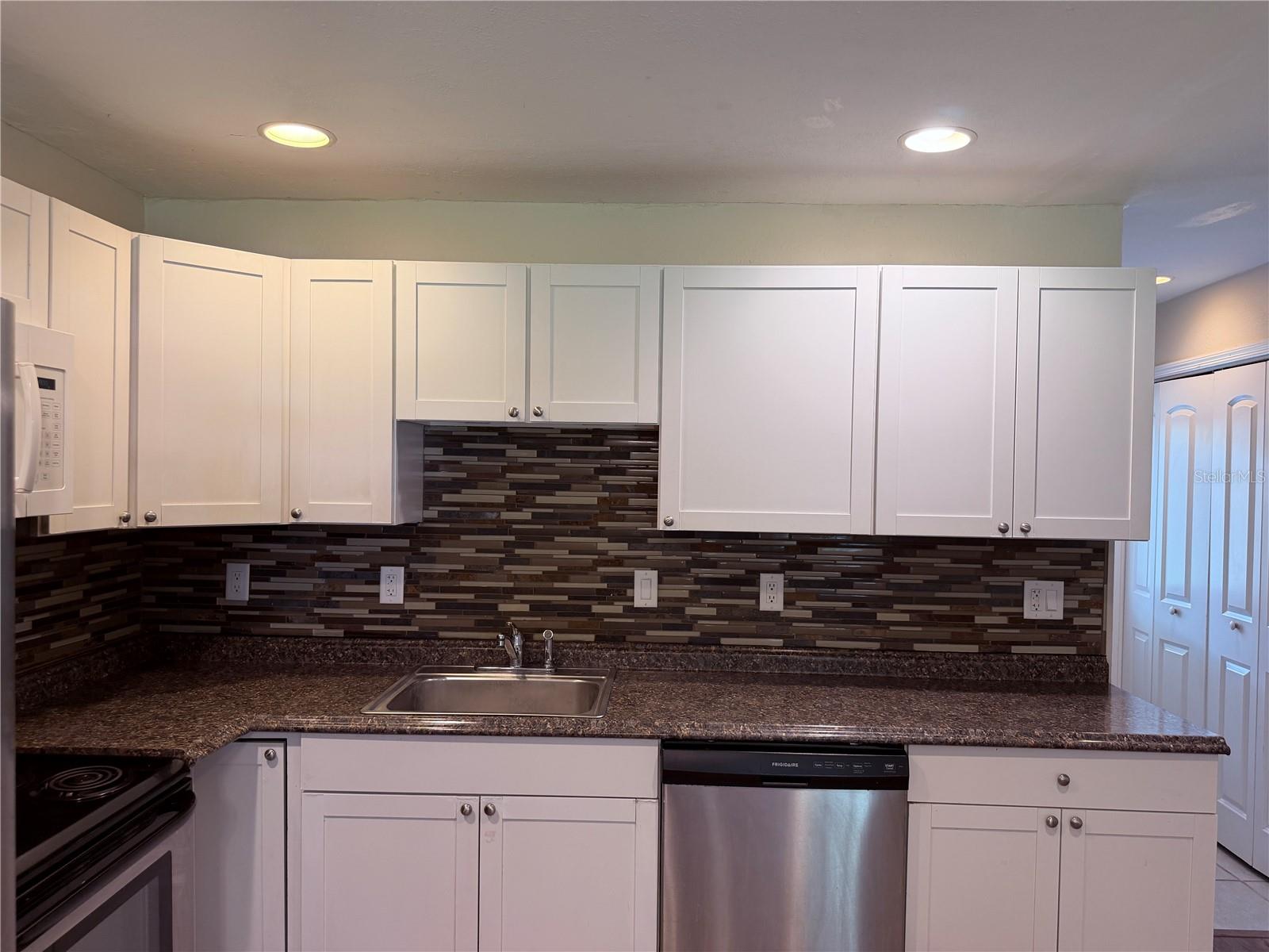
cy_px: 476
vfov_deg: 56.8
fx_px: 880
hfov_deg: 71.6
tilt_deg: -3.4
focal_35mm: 24
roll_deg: -1.1
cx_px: 634
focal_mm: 6.76
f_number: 1.78
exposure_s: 1/60
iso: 160
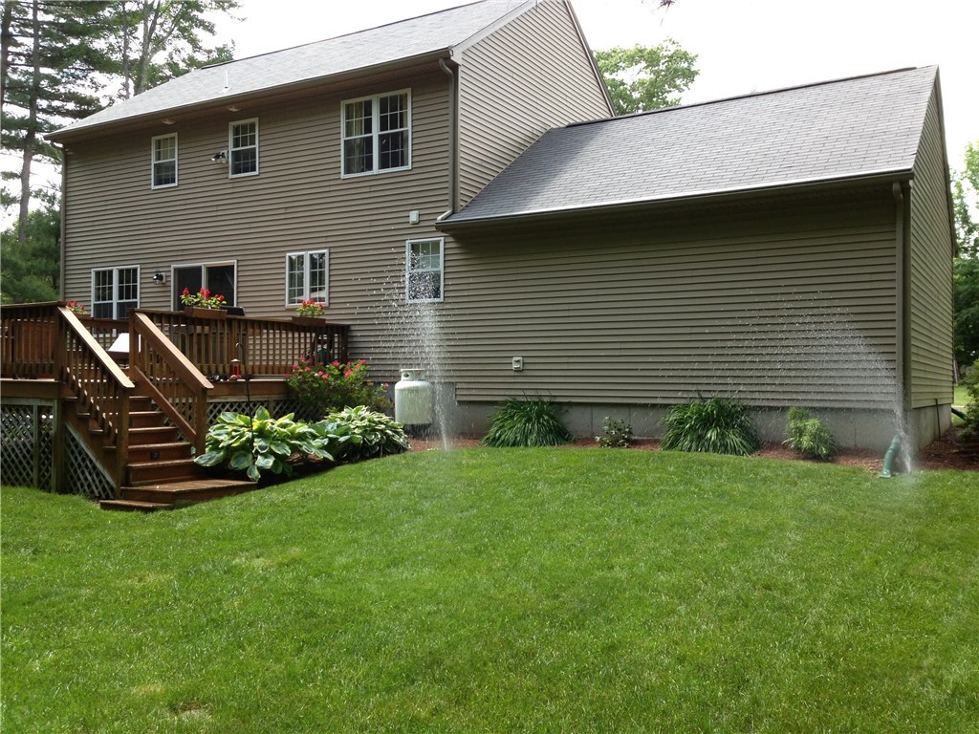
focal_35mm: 33
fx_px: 933
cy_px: 367
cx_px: 490
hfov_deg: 55.4
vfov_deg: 42.9
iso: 64
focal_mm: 4.13
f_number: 2.4
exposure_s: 1/239
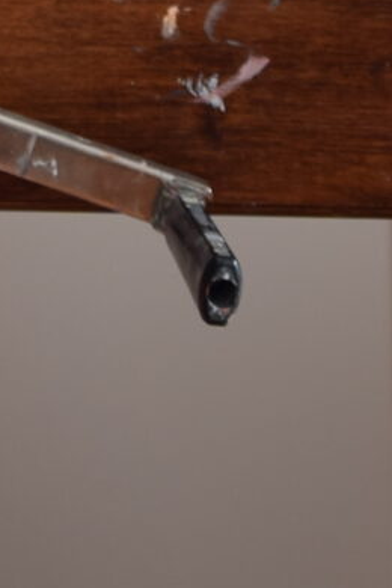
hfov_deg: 3.5
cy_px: -790
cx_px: -391
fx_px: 6435
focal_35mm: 394
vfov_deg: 5.1
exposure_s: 1.3
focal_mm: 40
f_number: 4.5
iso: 100
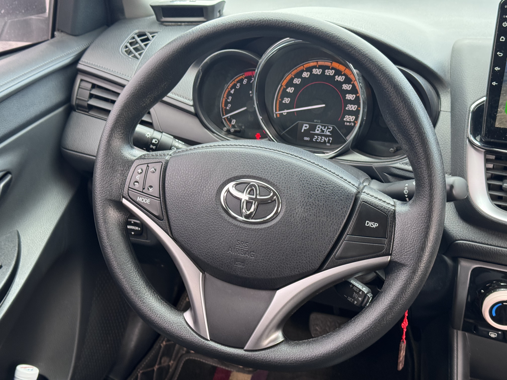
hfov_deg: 39.7
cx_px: 254
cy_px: 190
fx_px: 703
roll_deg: +0.8
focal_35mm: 48
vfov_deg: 30.3
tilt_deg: -28.1
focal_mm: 6.76
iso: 100
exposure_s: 1/93
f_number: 1.78
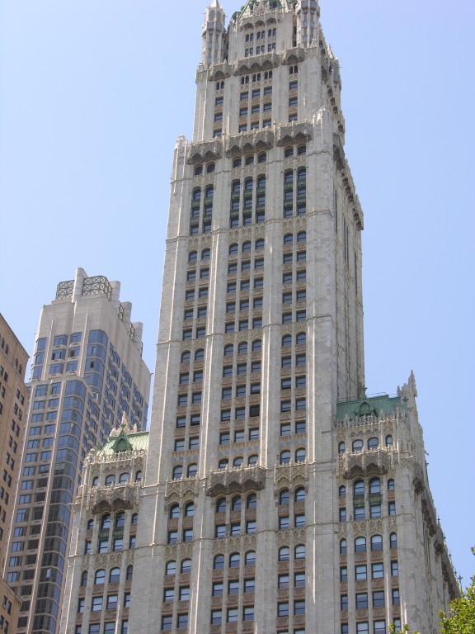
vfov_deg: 25.0
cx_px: 238
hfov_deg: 18.9
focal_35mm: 78
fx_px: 1427
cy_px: 317
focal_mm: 19.9
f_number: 5.4
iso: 50
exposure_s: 1/172
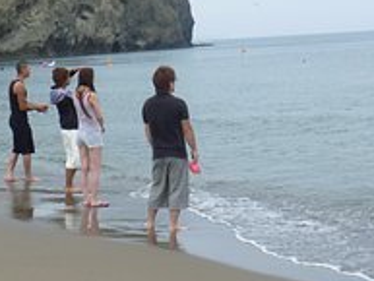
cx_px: 143
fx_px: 1005
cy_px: -41
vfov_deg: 15.4
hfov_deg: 21.0
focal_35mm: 93
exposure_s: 1/160
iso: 200
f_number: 5.6
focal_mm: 6.3
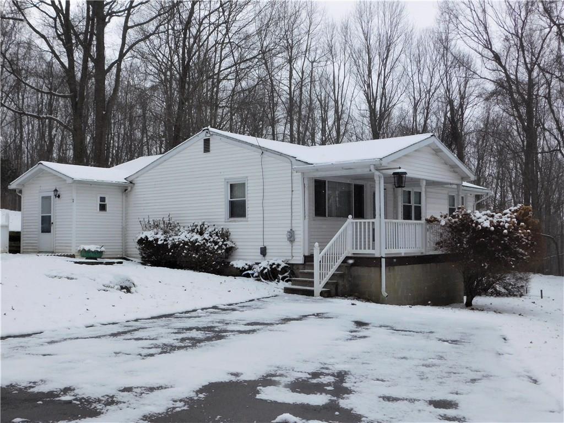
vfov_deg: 36.0
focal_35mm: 40
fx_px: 652
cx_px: 282
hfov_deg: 46.8
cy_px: 212
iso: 125
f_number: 3.6
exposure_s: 1/800
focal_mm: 7.1
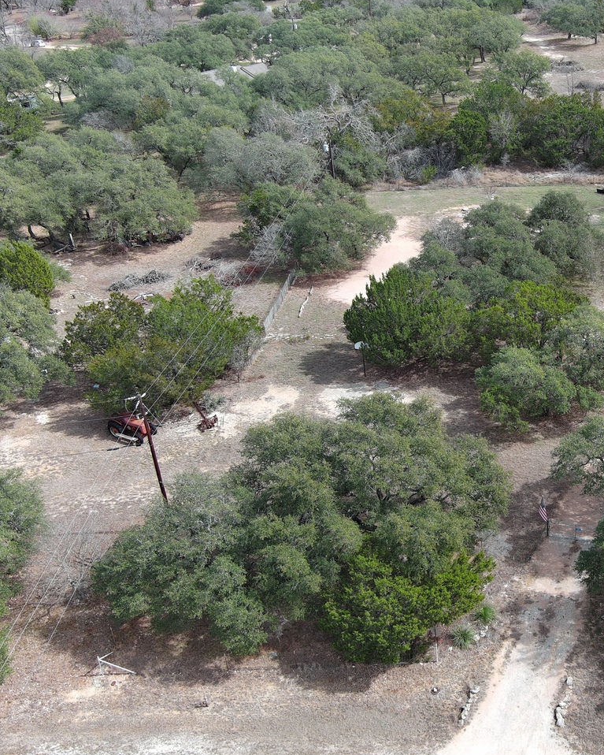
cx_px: 537
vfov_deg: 40.3
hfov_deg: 31.3
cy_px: 385
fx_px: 1027
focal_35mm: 46
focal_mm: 10.57
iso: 100
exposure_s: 1/596
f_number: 2.8
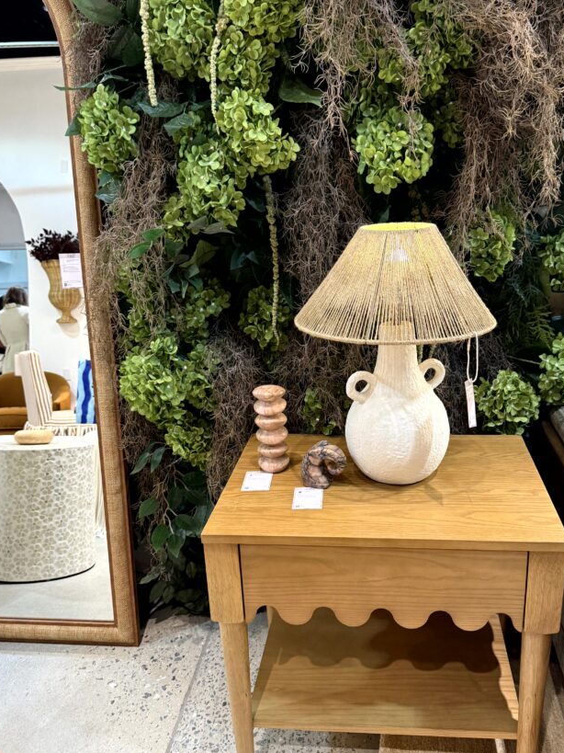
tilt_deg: -22.8
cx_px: 327
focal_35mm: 30
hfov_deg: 46.6
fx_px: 652
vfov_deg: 59.9
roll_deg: +0.1
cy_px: 397
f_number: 1.78
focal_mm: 6.76
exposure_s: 1/60
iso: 320
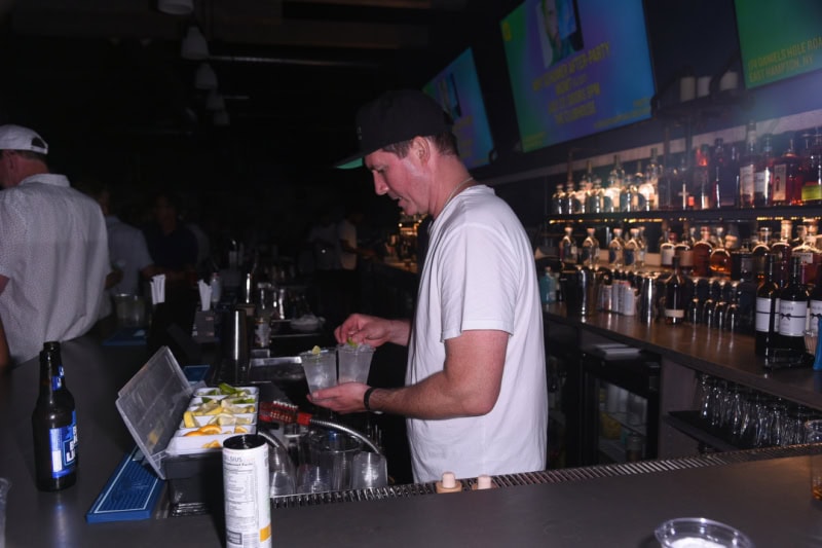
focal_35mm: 30
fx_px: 685
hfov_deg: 61.9
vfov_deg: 43.6
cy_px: 274
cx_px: 411
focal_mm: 30
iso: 400
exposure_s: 1/60
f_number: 5
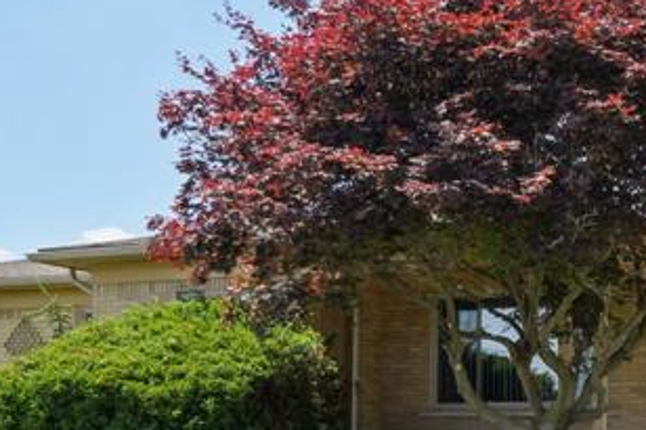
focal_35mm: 85
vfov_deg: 15.7
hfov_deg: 23.4
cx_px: 575
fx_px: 1518
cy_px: 474
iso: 100
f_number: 8
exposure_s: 1/250
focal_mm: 17
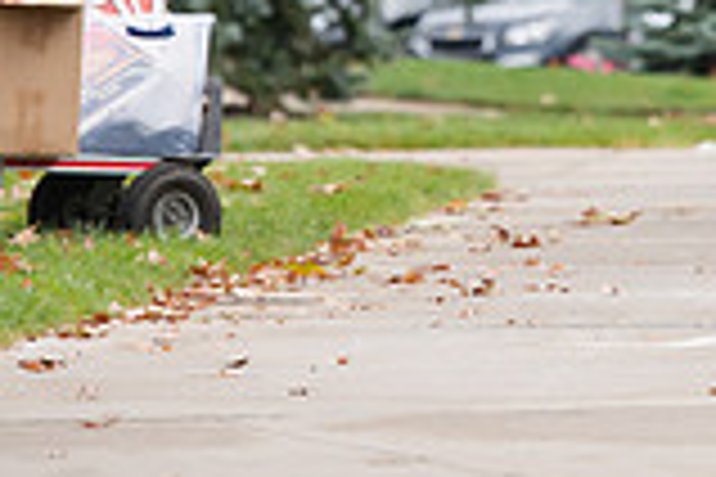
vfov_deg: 2.2
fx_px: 12668
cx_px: 802
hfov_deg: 3.2
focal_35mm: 637
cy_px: -277
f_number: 5
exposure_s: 1/500
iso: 400
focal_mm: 175
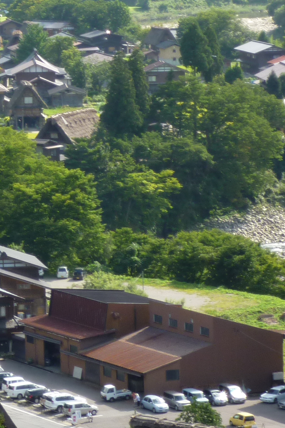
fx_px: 2980
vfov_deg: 8.2
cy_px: 10
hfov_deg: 5.4
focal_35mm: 251
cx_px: -223
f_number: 5.5
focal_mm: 15.2
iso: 80
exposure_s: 1/125
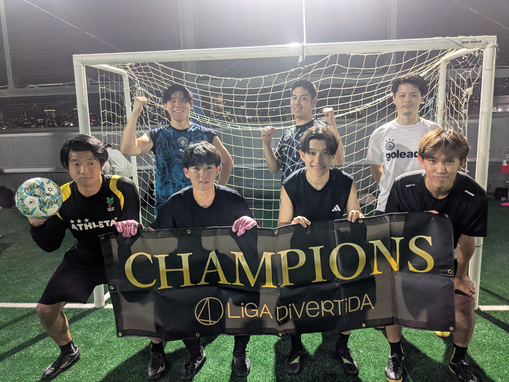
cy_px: 191
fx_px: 397
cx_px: 254
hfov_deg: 65.3
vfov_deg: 51.4
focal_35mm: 27
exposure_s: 1/50
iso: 369
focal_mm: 4.38
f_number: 1.73
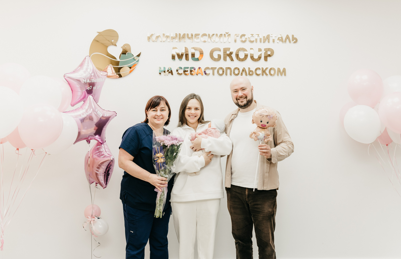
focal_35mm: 40
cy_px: 121
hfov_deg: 48.7
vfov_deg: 32.6
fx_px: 442
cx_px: 221
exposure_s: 1/160
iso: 250
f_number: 4
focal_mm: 36
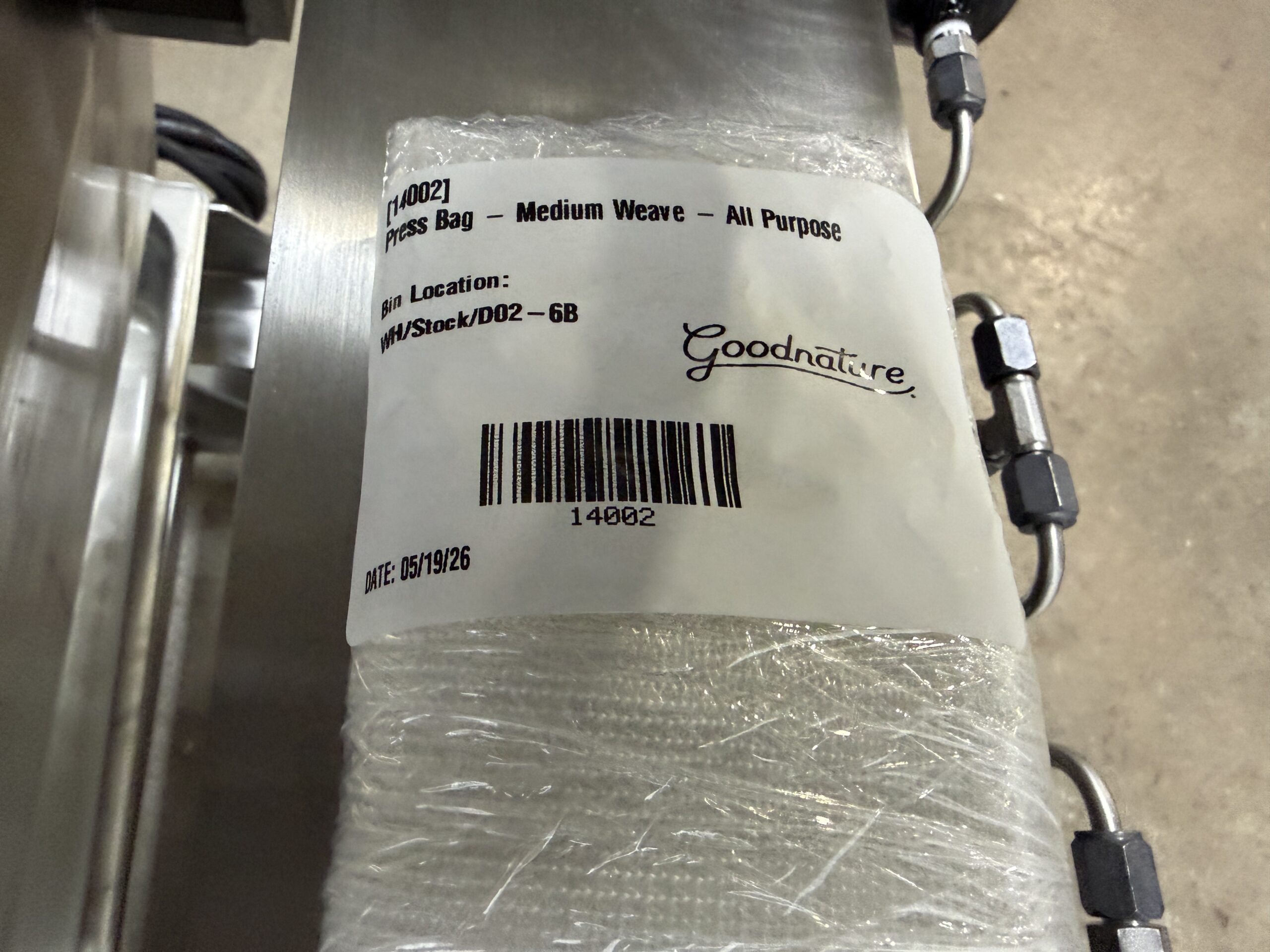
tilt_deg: -67.0
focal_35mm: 25
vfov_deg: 54.9
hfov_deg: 69.4
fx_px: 917
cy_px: 476
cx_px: 635
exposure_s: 1/60
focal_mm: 2.22
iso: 640
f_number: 2.2
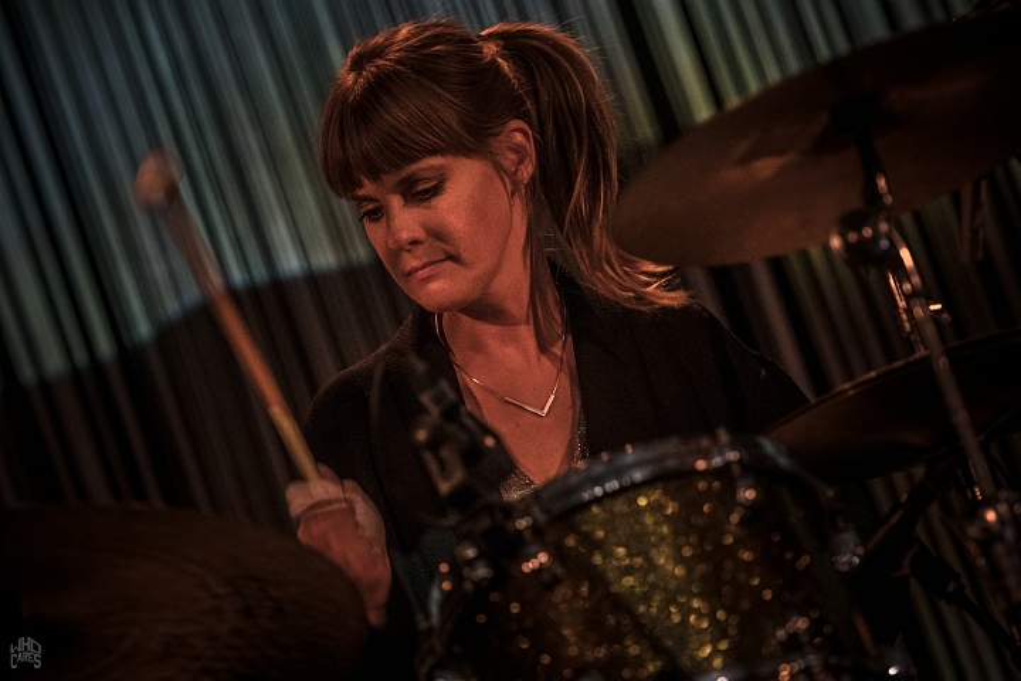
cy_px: 340
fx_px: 5955
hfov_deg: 9.8
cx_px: 510
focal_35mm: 210
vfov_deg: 6.5
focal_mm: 140
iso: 2500
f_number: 2.8
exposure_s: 1/80
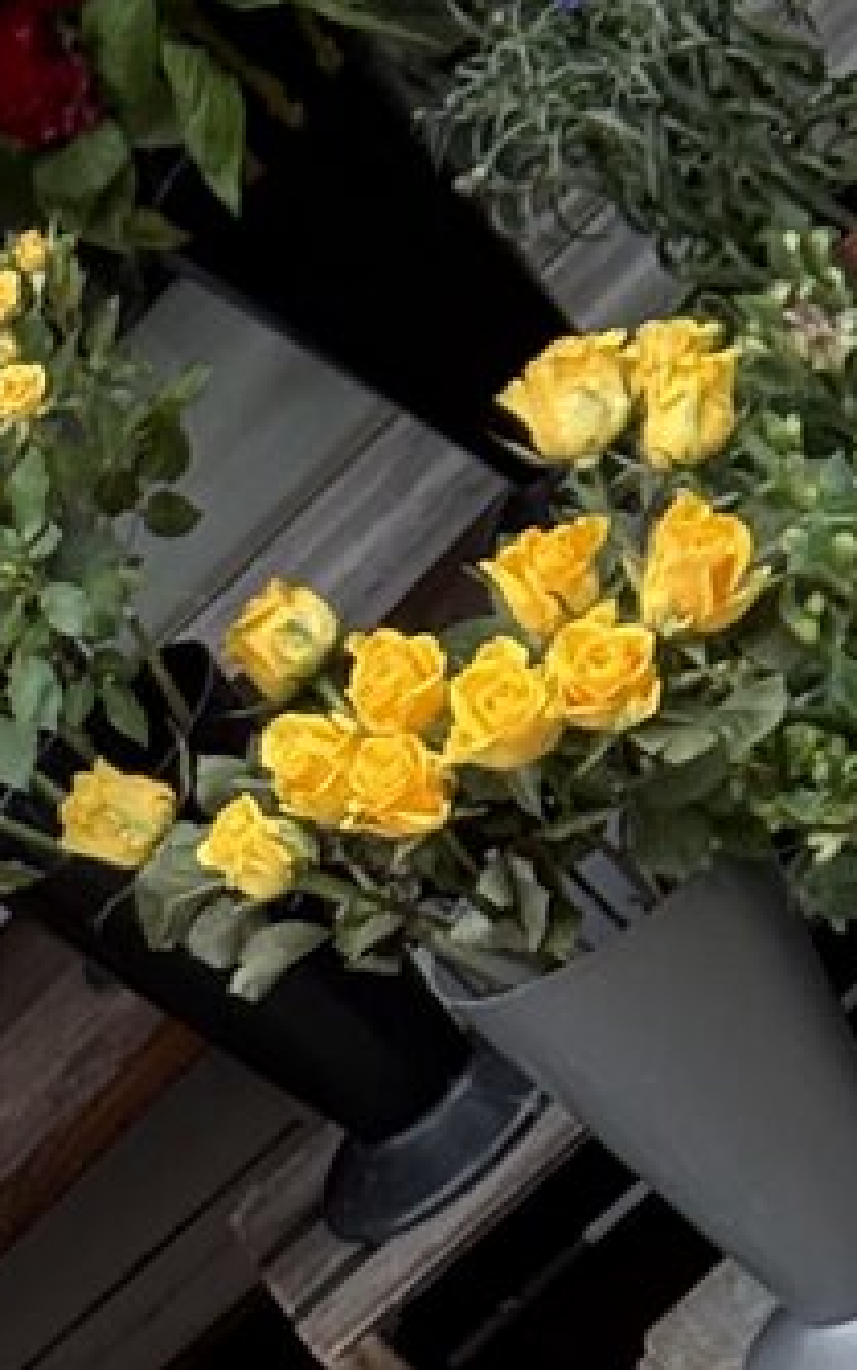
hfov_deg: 10.7
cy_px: 2188
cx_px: -1074
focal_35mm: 107
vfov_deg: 17.1
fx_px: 3995
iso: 25
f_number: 1.9
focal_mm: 2.69
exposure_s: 1/248
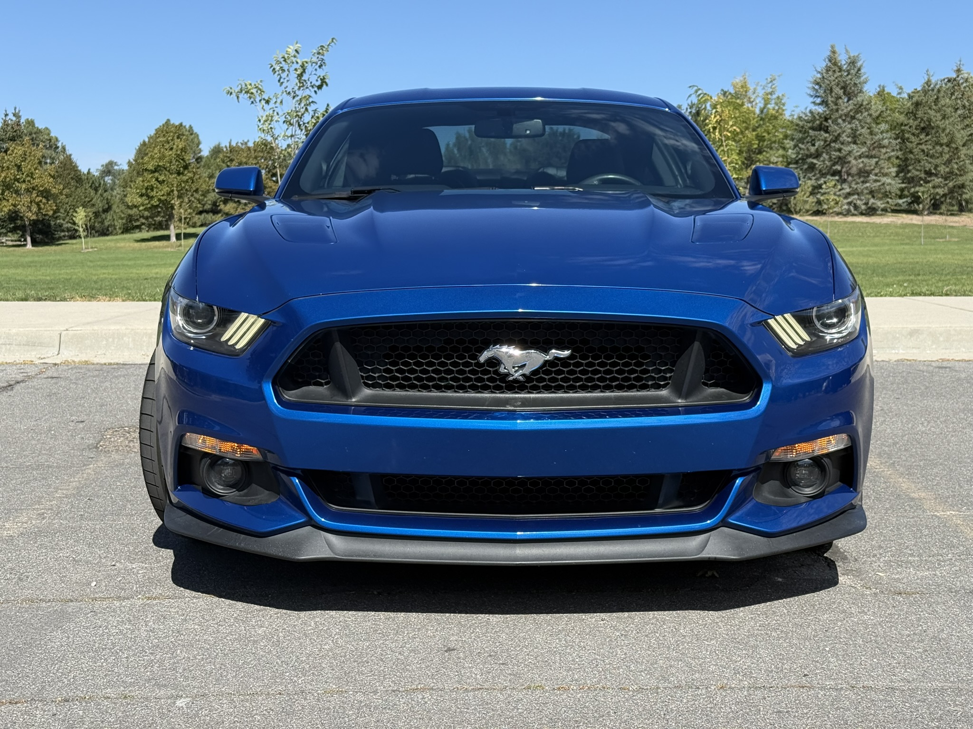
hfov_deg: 39.7
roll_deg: -0.6
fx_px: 1349
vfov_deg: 30.3
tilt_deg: -4.7
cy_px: 364
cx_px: 486
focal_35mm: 48
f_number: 1.78
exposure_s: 1/3704
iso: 100
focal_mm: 6.76
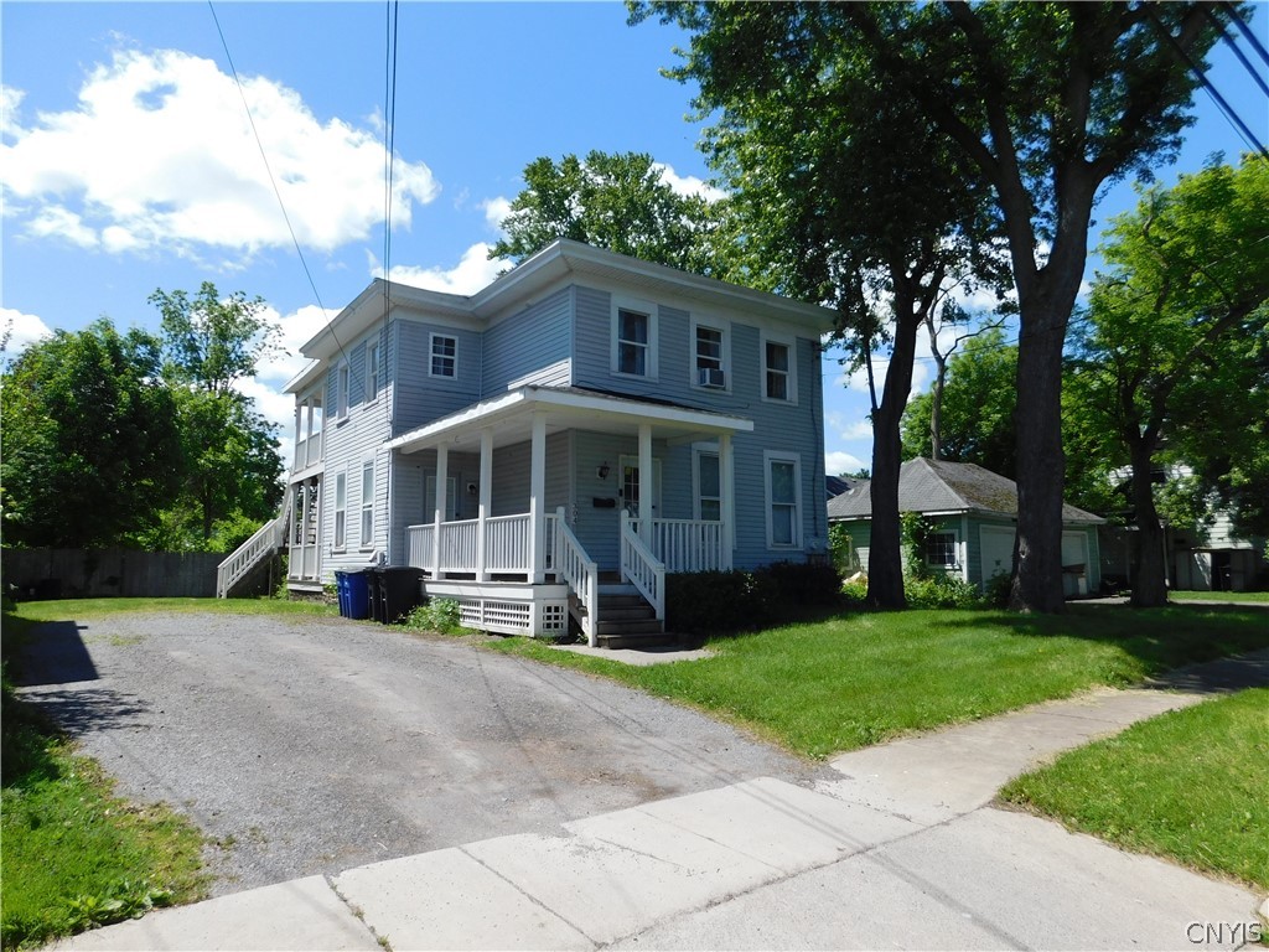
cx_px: 634
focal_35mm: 23
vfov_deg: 58.9
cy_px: 476
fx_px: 843
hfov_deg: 73.9
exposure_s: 1/400
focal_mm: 4
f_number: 6
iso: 125
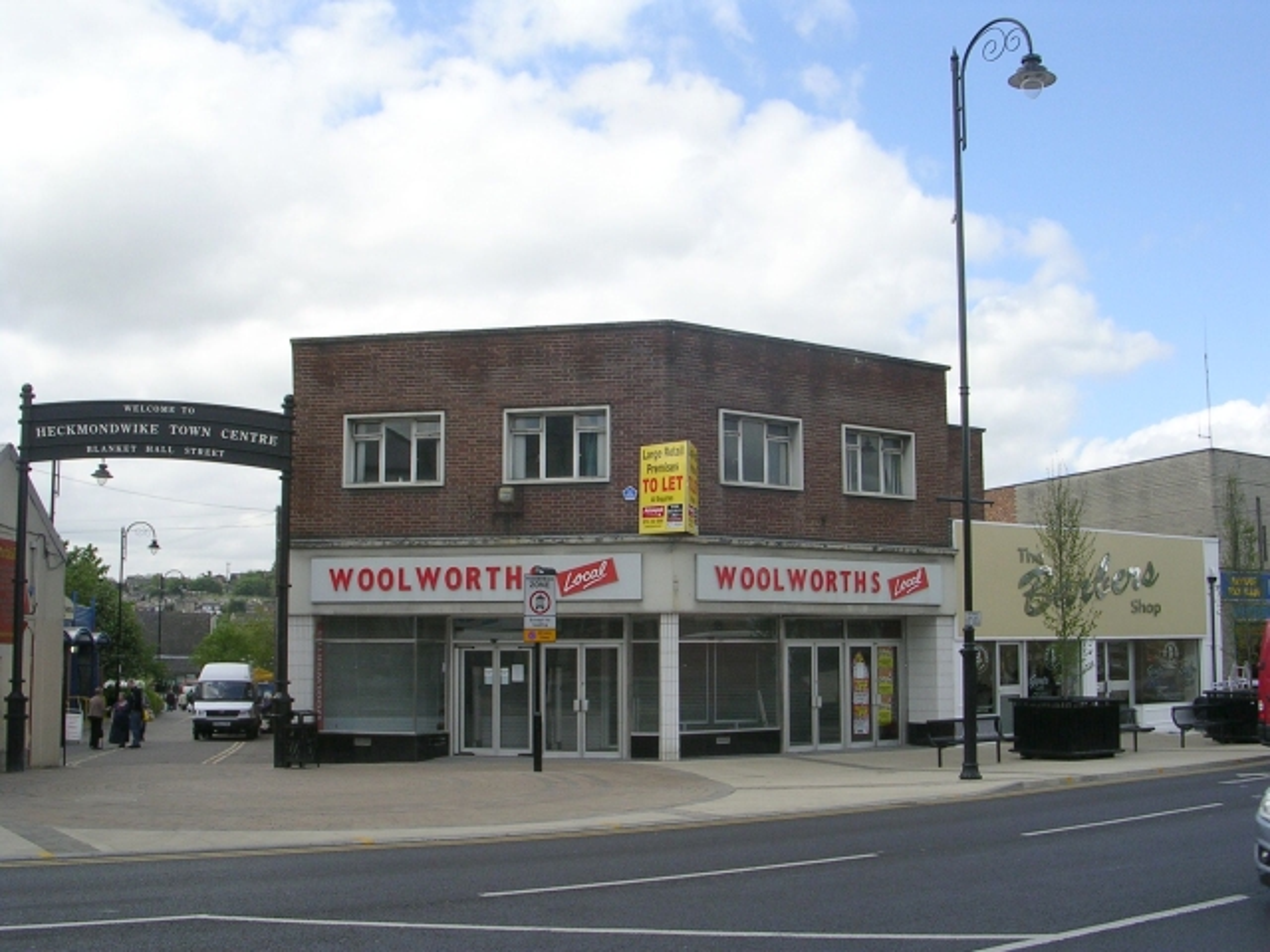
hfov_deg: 49.0
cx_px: 635
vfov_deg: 37.7
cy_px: 476
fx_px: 1394
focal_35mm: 38
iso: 50
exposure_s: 1/214
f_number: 5.6
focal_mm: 5.8
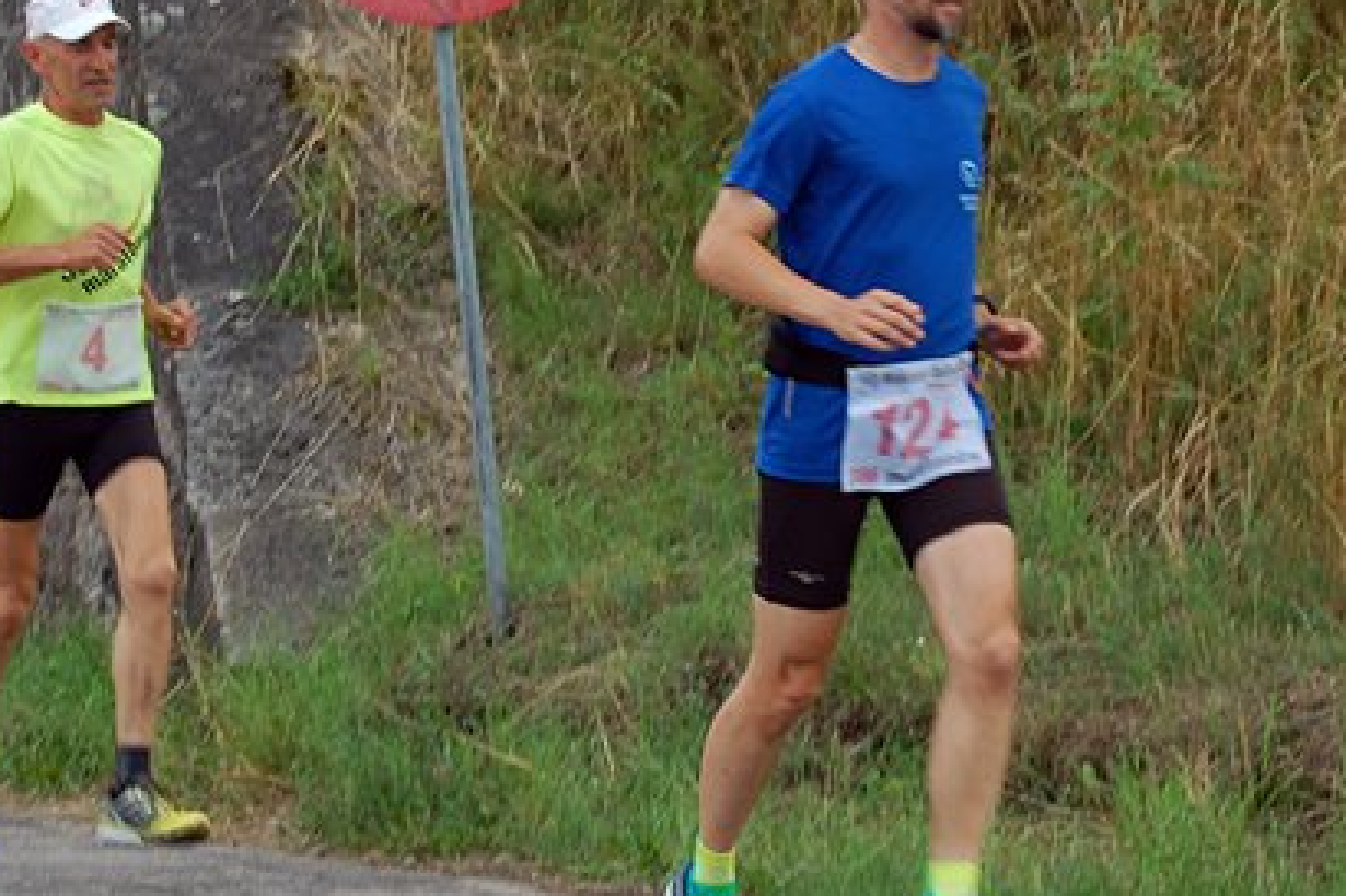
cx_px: 522
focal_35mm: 121
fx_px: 4512
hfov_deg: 16.9
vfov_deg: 11.3
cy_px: 425
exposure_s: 1/125
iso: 220
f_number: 5.6
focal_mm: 55
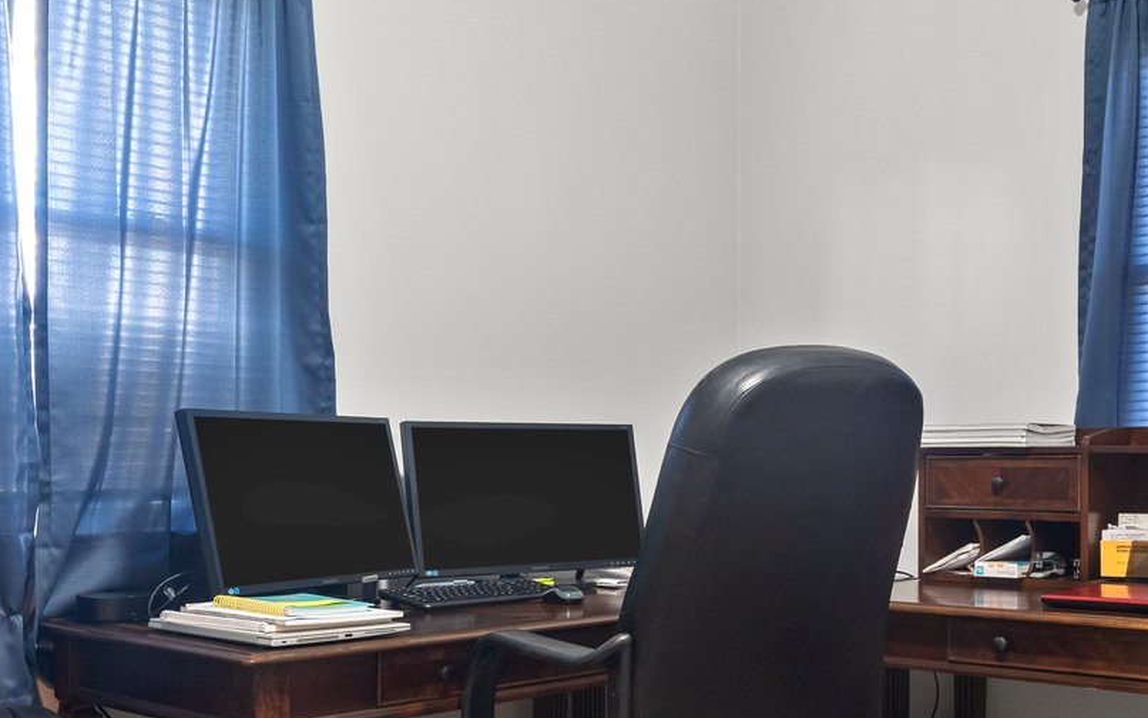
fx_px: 1425
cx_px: 786
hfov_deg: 43.1
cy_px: 496
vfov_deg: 28.0
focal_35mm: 46
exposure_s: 1/4
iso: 1000
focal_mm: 17.6
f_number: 6.3
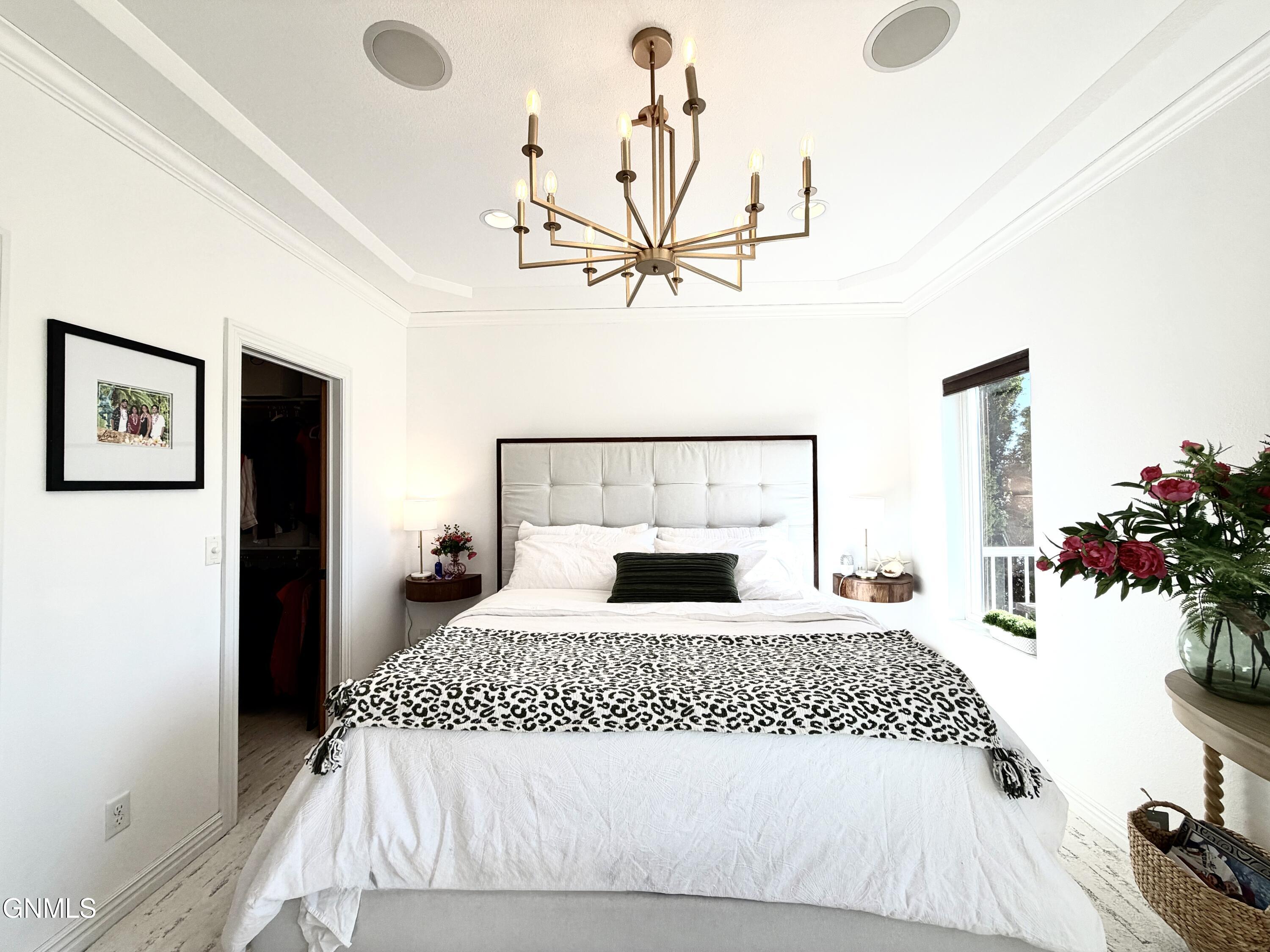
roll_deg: +0.4
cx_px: 635
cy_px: 476
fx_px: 514
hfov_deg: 102.1
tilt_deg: +0.7
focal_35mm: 14
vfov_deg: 85.7
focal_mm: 2.22
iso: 50
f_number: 2.2
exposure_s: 1/502
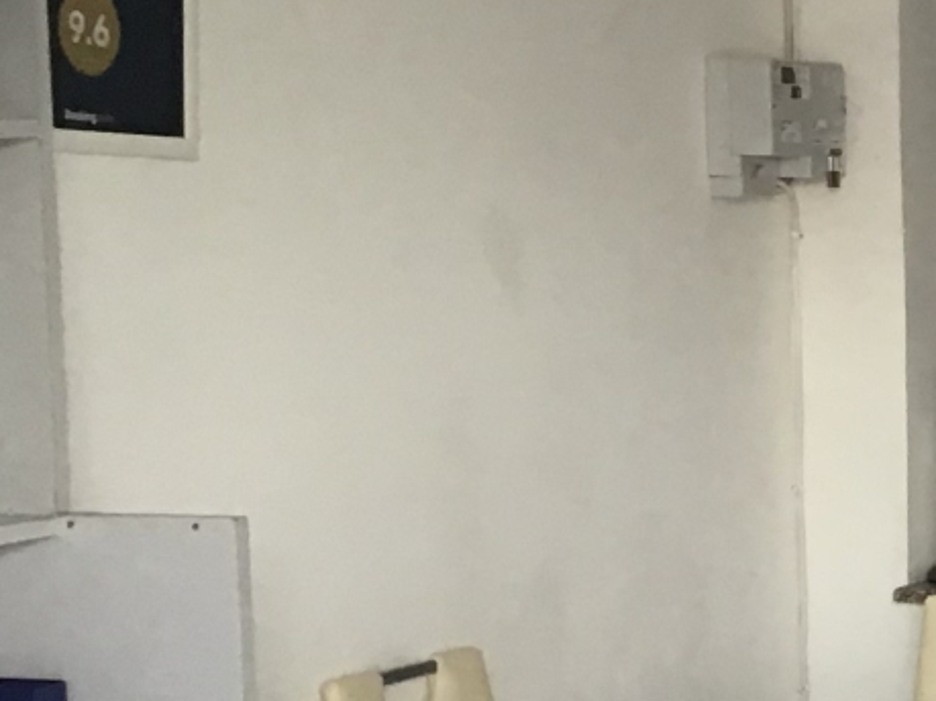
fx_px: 2920
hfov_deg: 16.0
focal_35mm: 108
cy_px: 595
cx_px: 1566
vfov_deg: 13.6
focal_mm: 3.3
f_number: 2.4
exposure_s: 1/33
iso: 100
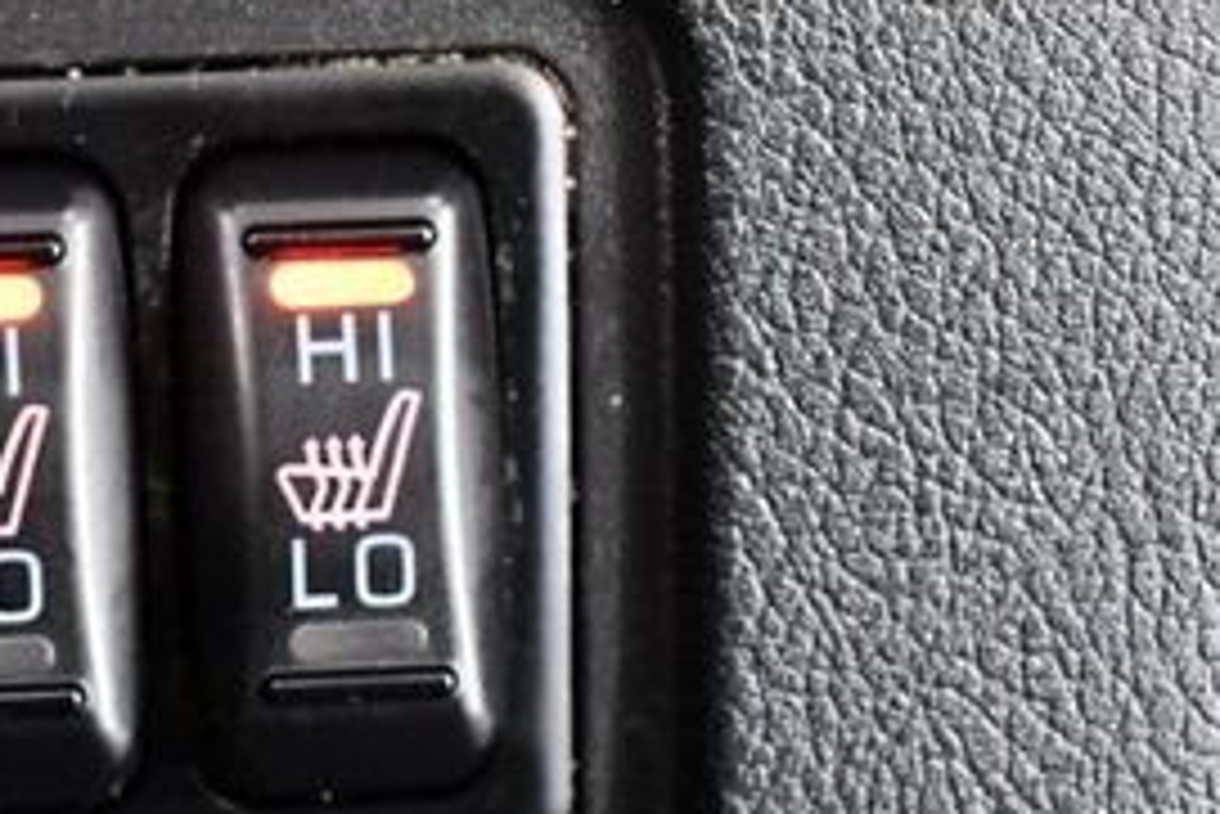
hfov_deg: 23.3
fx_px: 2882
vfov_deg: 16.1
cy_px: 405
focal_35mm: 85
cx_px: 126
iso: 4500
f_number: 3.5
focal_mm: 18
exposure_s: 1/60
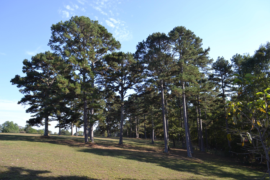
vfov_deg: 43.6
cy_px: 90
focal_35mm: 30
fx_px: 225
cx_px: 135
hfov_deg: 61.9
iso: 100
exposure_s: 1/125
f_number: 5.6
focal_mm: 20
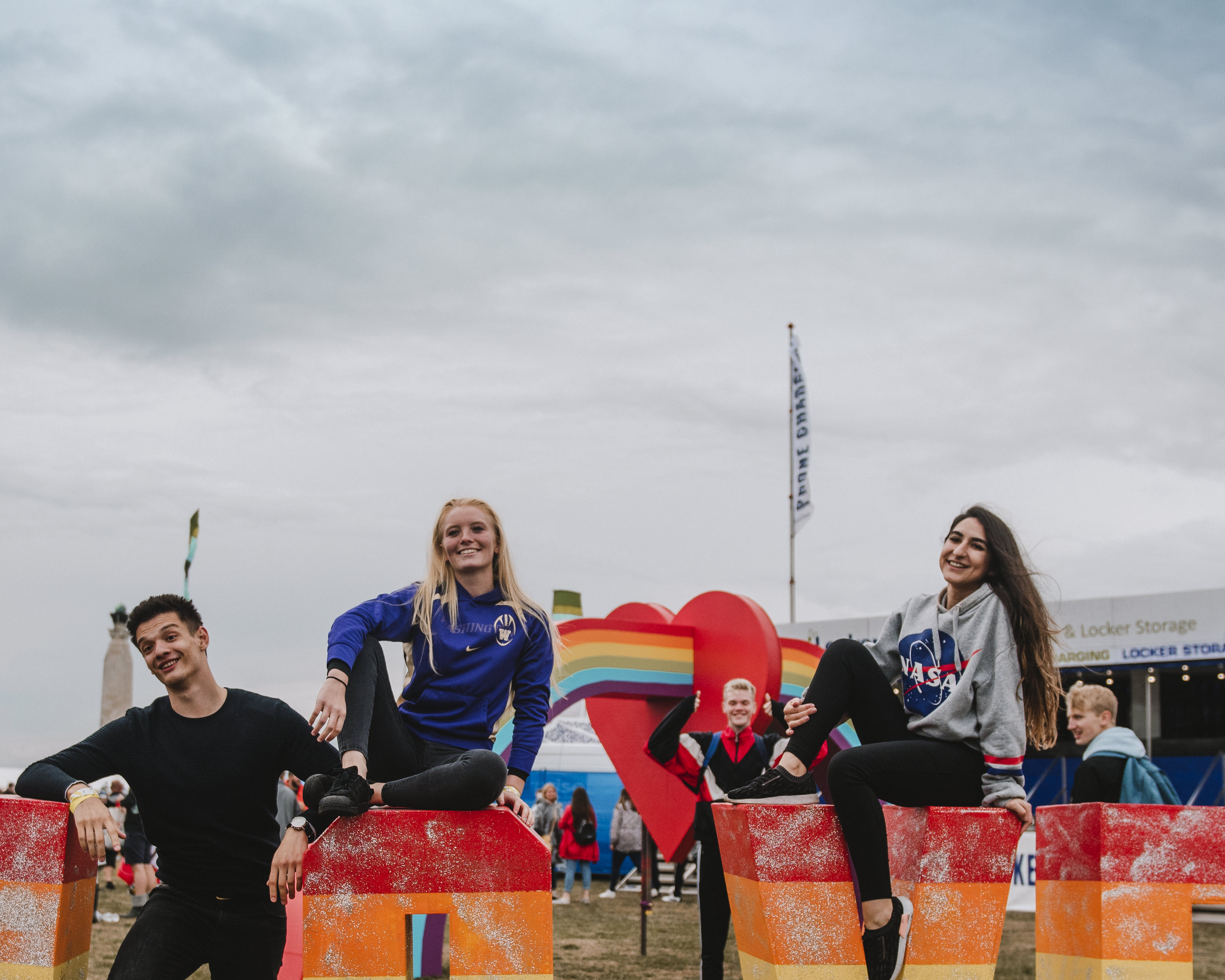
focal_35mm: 49
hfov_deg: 38.0
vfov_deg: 30.6
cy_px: 650
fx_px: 1777
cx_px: 549
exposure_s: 1/4000
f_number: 3.2
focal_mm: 31
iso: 320
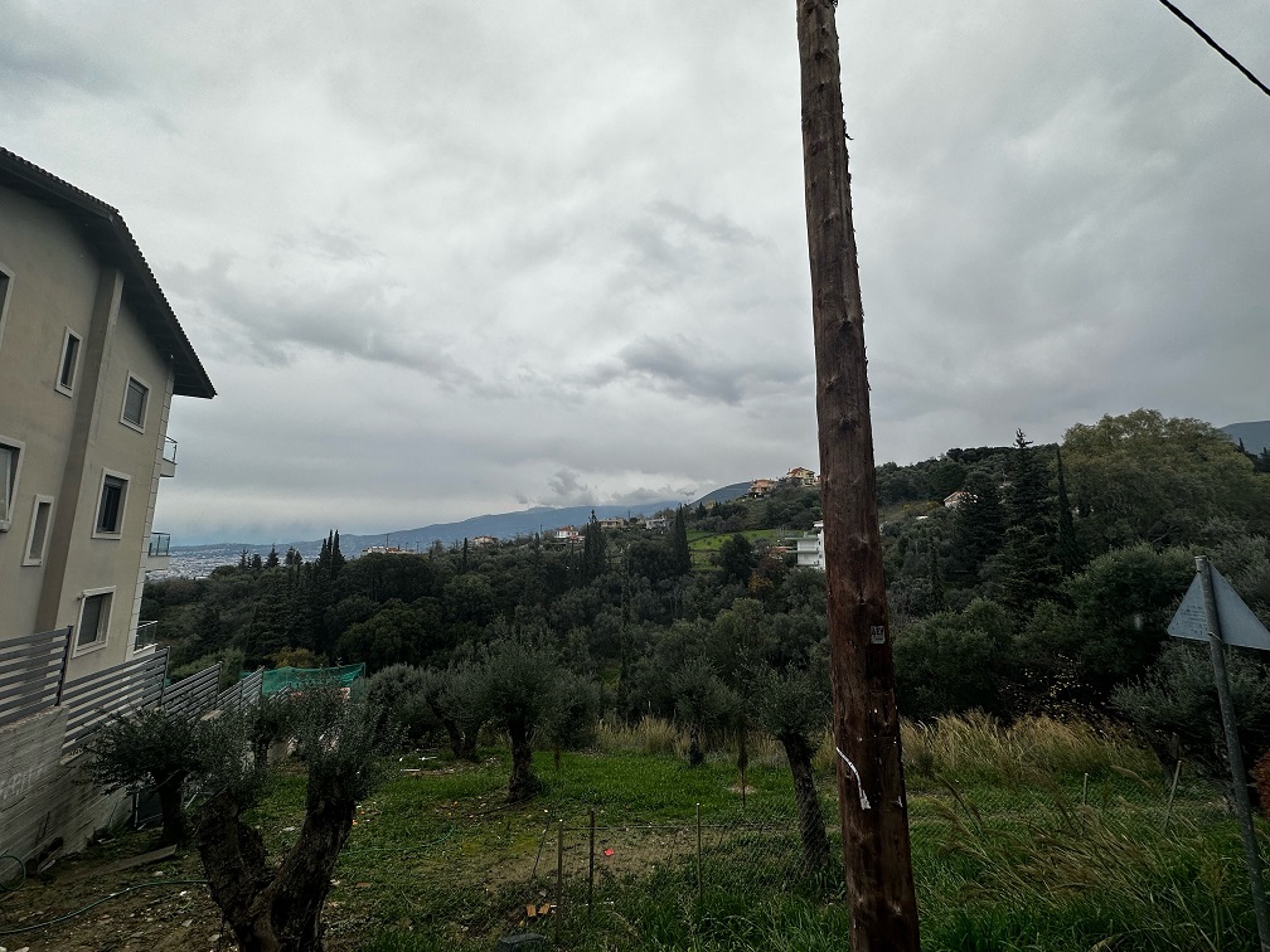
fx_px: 514
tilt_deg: +8.9
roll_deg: -0.3
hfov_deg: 102.1
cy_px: 476
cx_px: 635
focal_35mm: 14
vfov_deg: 85.7
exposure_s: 1/1825
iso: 50
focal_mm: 2.22
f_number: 2.2
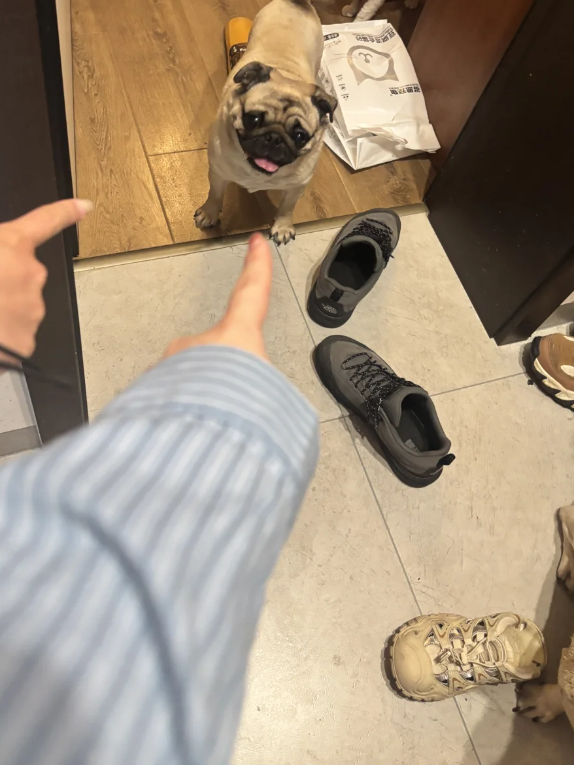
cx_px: 242
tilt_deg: -57.9
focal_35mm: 32
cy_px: 296
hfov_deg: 44.0
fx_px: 707
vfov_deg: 56.2
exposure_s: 1/33
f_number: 1.6
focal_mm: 5.96
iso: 500
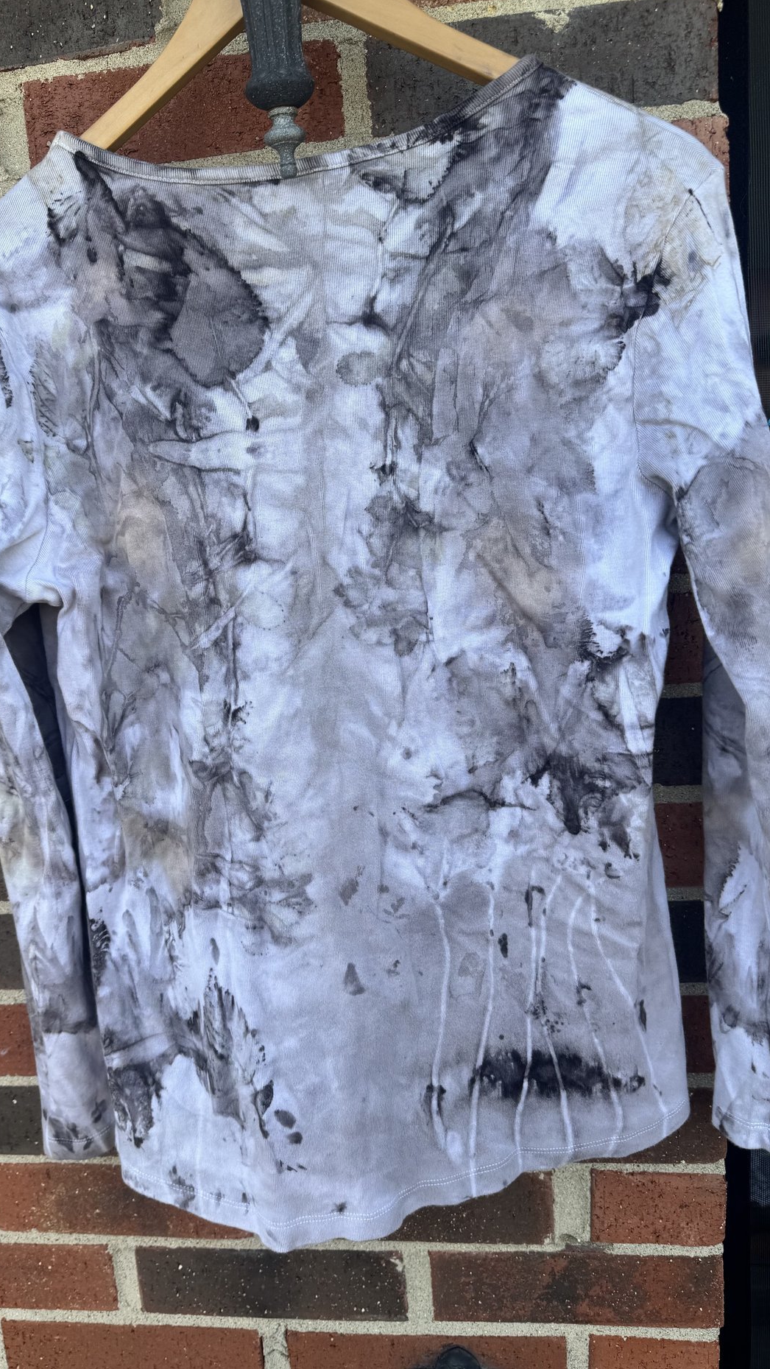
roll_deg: +4.0
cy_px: 677
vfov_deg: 69.9
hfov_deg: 42.6
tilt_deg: -10.0
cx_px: 300
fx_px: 980
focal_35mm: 27
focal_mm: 6.76
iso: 80
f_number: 1.78
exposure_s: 1/671
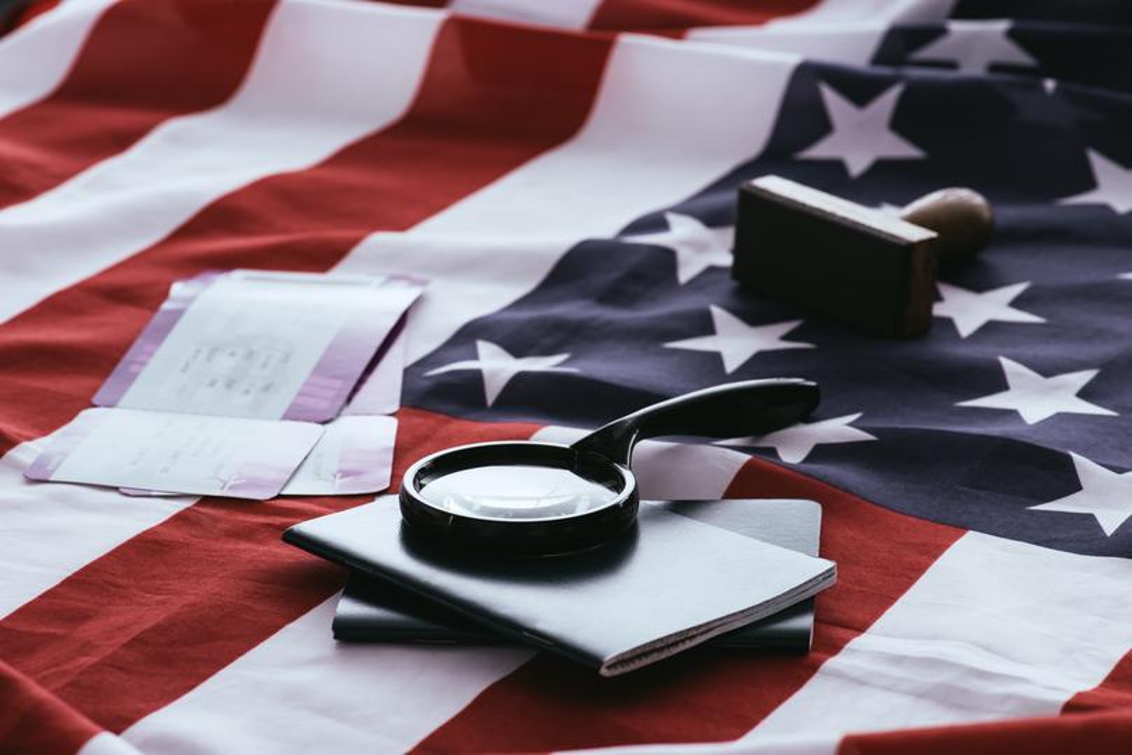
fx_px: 3302
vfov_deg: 13.0
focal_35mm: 105
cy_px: 378
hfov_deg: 19.5
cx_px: 566
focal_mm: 105
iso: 320
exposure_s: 1/200
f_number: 11
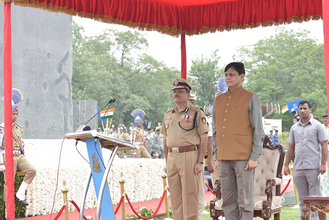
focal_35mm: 87
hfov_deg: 23.3
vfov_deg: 15.7
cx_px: 196
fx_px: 796
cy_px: 107
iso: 100
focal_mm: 70
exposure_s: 1/125
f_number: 5
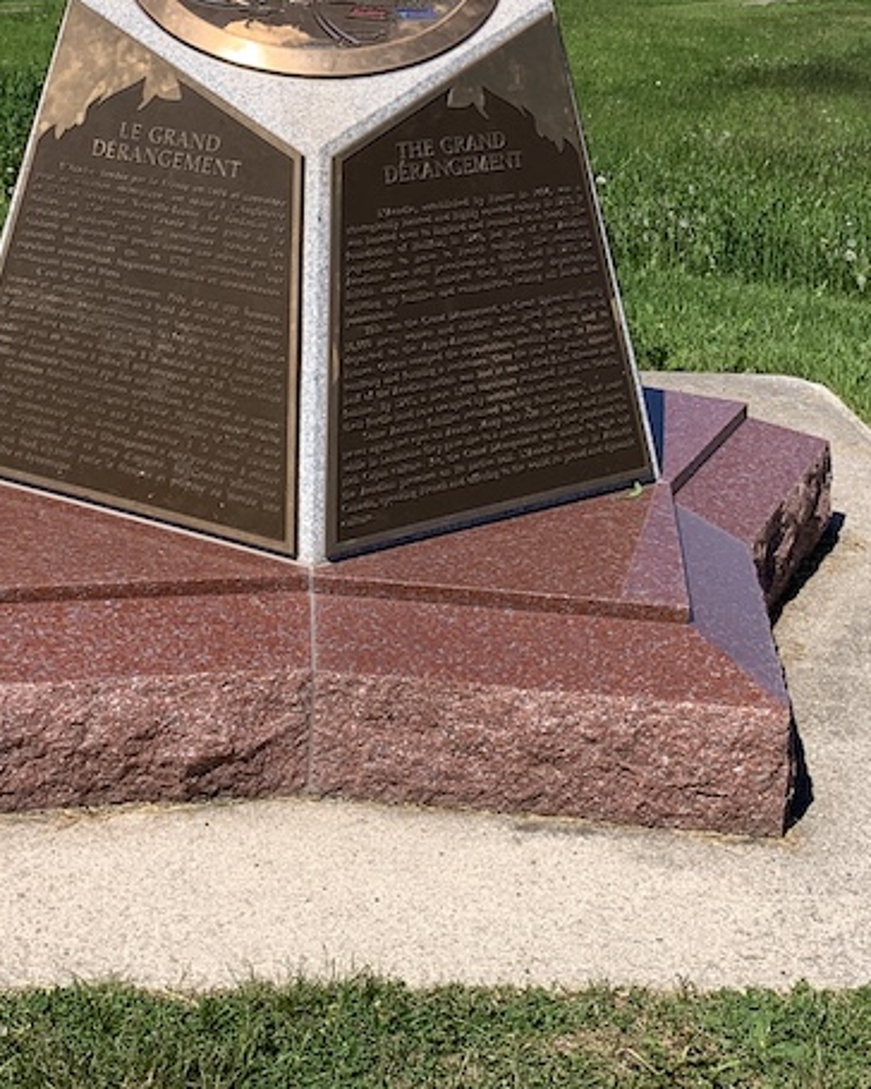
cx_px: 297
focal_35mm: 67
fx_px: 2159
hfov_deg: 22.7
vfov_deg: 26.9
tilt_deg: -5.4
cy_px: 36
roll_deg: -1.3
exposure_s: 1/2681
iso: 25
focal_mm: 4.25
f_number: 1.8
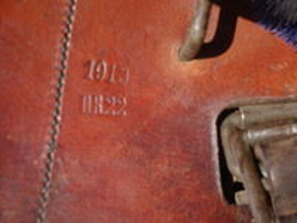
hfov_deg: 13.8
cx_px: 148
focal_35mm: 143
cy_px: 112
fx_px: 1227
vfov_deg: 10.4
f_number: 5.6
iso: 80
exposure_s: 1/200
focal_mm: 24.36
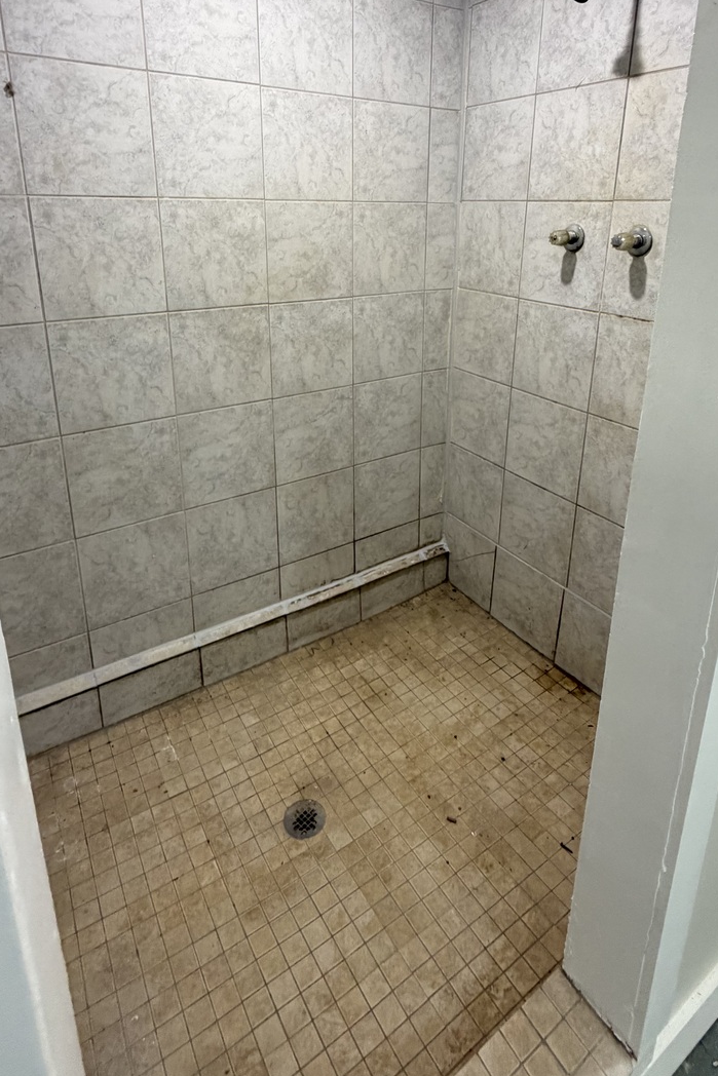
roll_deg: -1.2
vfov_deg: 81.8
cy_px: 381
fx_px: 598
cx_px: 366
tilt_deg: -16.0
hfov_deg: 61.9
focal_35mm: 20
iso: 320
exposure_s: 1/80
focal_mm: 2.22
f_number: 2.2
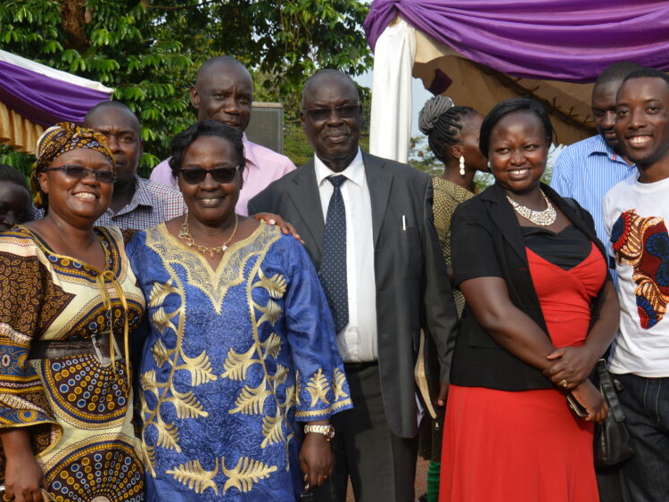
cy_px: 295
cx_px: 301
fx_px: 1218
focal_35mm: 63
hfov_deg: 30.7
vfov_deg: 23.3
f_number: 8
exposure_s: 1/250
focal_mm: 32
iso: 200
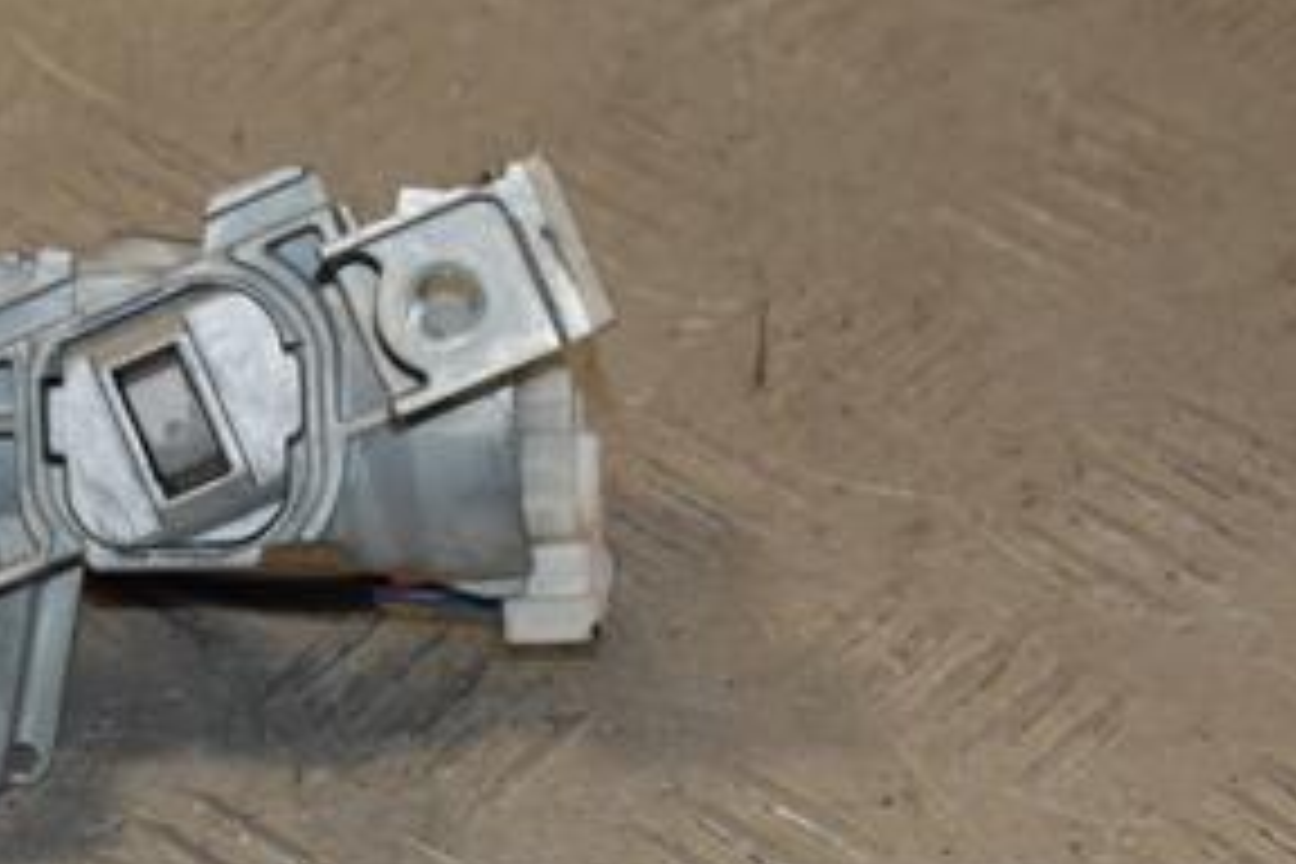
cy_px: 351
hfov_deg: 10.5
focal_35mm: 194
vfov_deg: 7.1
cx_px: 32
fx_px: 6983
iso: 800
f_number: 7.1
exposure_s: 1/200
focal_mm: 62
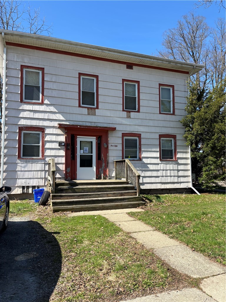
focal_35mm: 26
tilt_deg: +3.5
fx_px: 226
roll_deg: -0.7
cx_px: 113
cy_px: 151
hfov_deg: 53.1
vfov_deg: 67.3
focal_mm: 5.96
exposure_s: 1/1912
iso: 50
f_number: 1.6
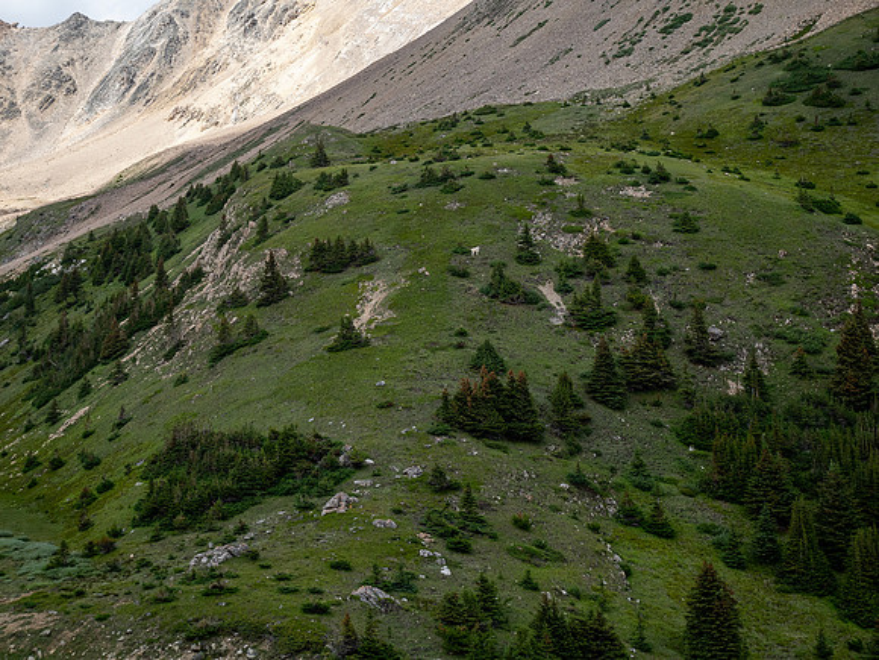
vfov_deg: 22.9
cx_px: 440
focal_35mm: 64
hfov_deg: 30.3
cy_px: 330
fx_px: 1625
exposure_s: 1/80
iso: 250
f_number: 8
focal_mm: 32
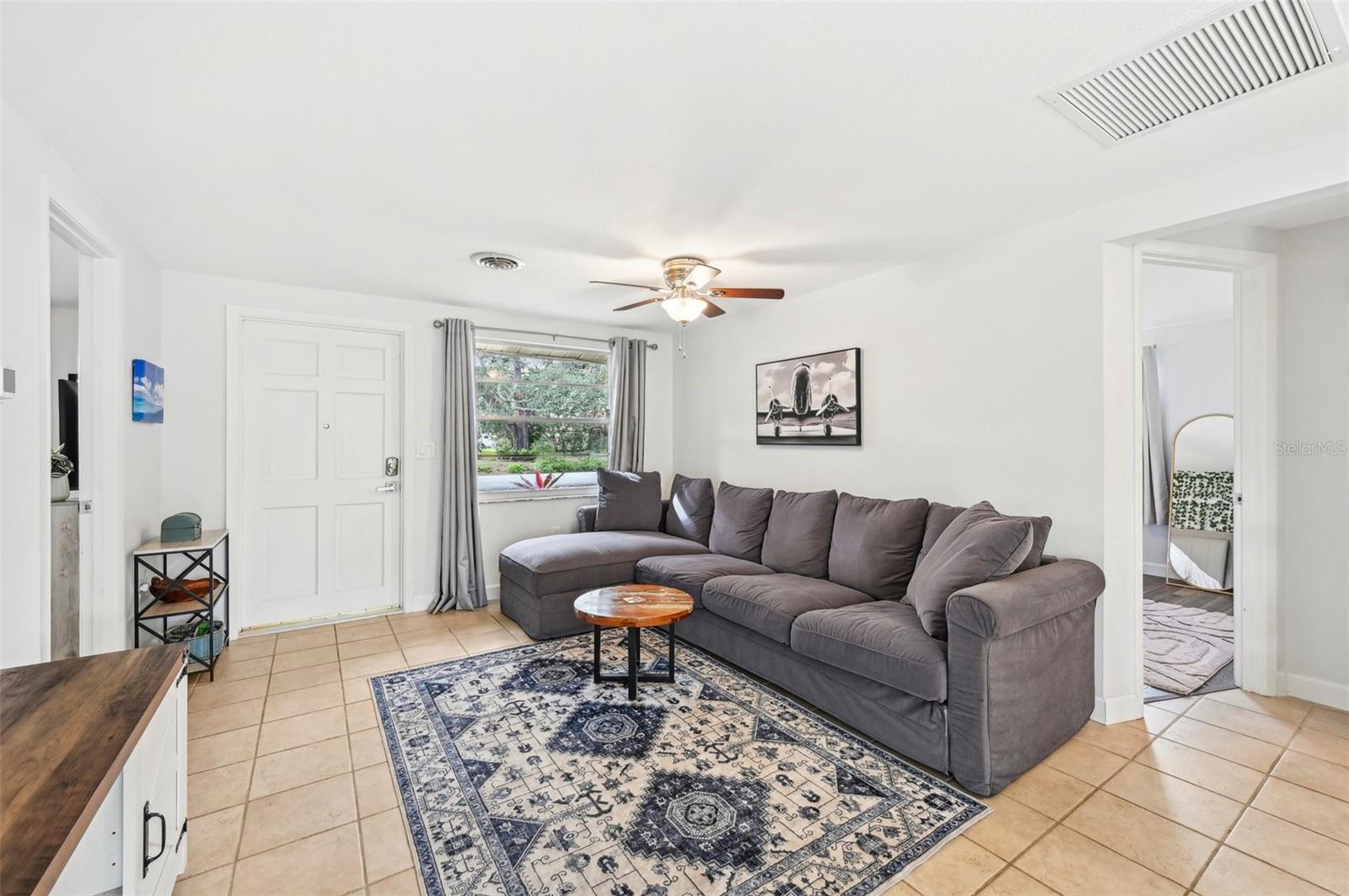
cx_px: 674
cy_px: 448
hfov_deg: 104.3
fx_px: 524
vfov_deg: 81.1
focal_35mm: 14
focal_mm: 14
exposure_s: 1/20
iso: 400
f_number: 8
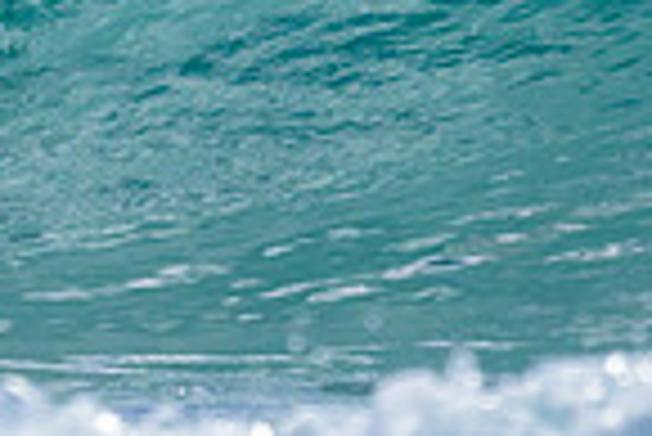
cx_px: -35
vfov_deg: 0.4
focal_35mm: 3433
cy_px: -246
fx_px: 62237
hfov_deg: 0.6
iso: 2000
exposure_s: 1/2000
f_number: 6.3
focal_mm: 800
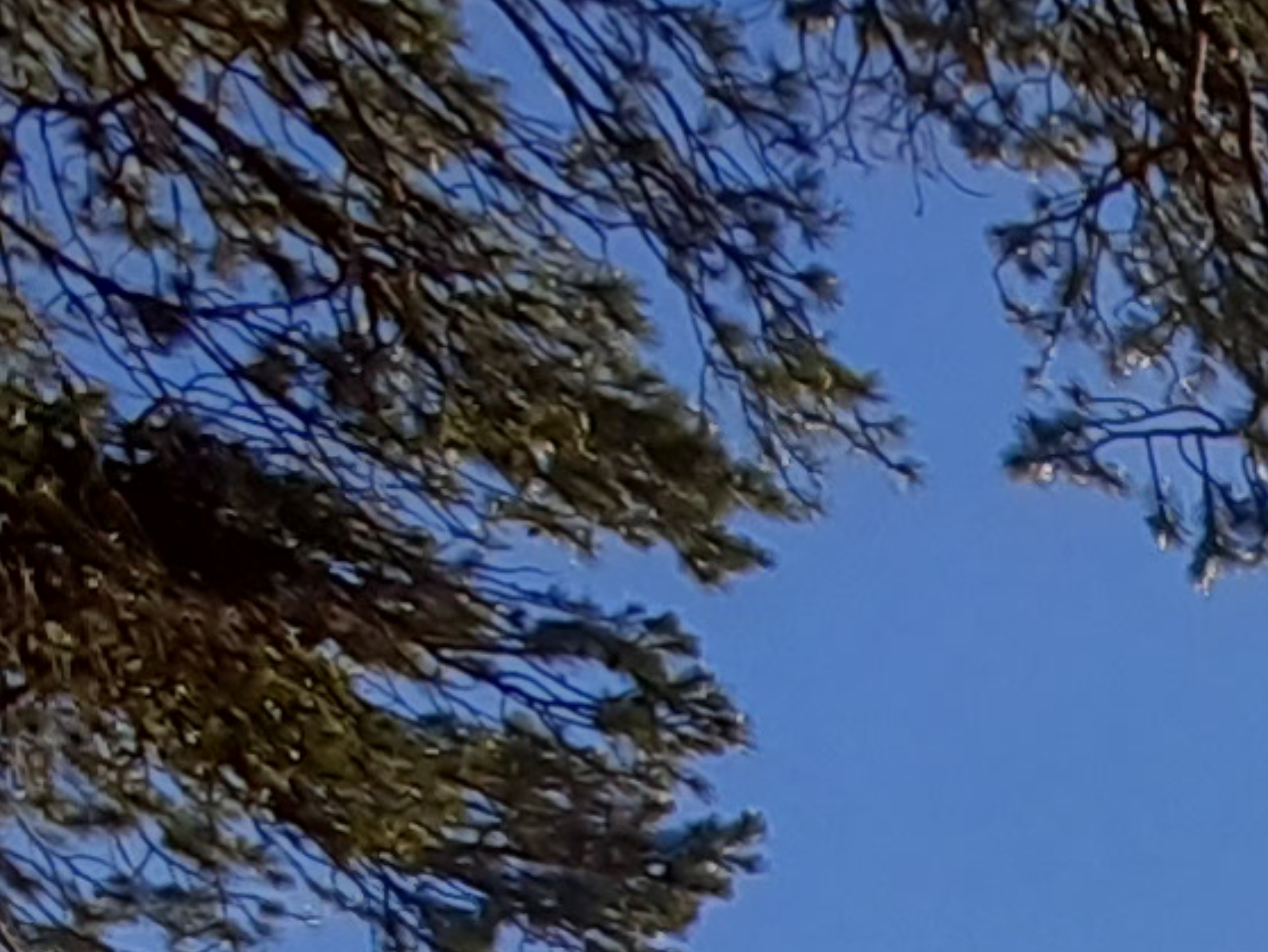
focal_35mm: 60
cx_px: 2218
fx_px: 2199
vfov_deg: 16.5
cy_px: 2049
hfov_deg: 21.9
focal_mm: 1.13
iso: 40
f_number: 2.2
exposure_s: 1/1692
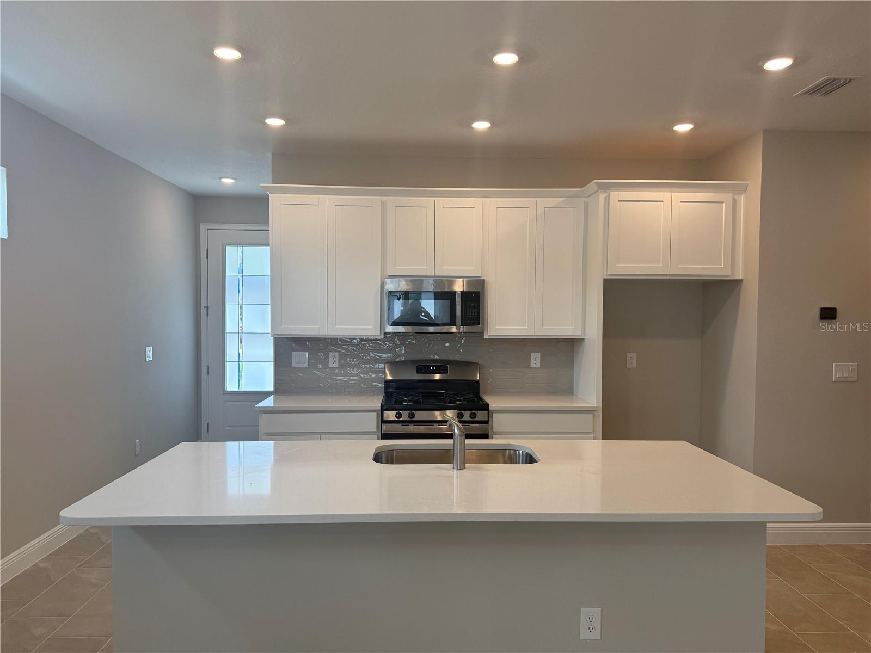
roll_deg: +0.4
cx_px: 436
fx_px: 604
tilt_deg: -0.8
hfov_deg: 71.6
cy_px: 326
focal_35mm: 24
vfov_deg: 56.8
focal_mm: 6.76
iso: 125
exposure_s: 1/237
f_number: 1.78
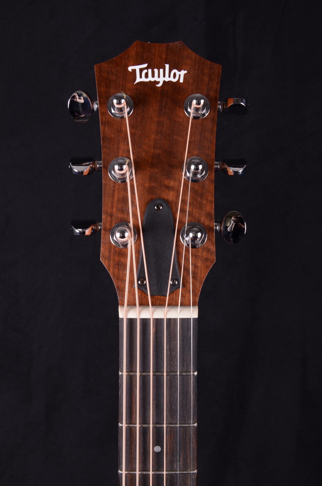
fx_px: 566
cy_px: 243
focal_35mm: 42
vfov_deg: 46.5
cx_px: 161
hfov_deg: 31.8
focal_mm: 28
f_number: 13
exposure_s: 1/200
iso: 200
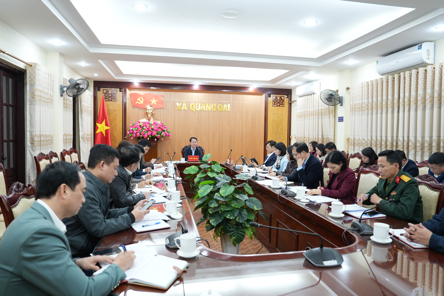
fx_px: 296
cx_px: 222
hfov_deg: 73.7
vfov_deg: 53.1
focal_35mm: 24
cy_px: 148
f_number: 3.5
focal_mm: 24
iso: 800
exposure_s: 1/50
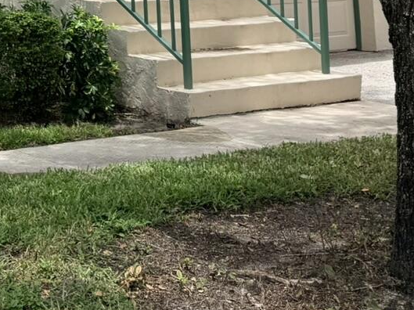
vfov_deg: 14.2
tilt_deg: +7.3
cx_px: -154
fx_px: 1112
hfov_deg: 19.2
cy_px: -234
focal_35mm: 93
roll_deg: +0.7
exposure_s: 1/3953
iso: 80
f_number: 1.78
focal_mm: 6.76
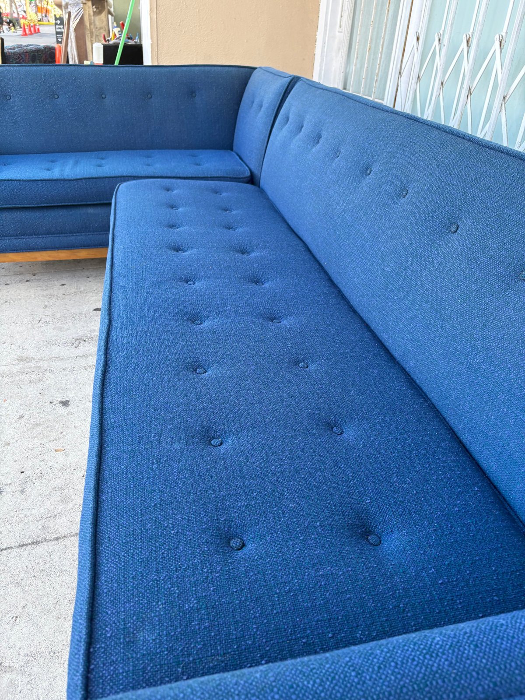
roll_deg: -4.7
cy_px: 350
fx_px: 526
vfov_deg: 67.3
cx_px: 262
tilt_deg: -29.0
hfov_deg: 53.1
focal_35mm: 26
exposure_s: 1/122
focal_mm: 5.96
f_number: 1.6
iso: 64
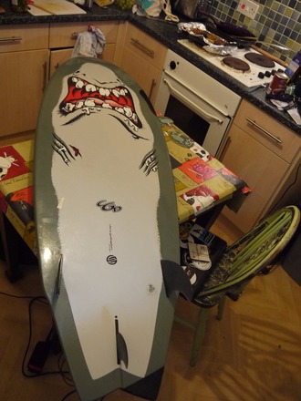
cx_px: 150
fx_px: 371
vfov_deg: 56.8
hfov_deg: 44.2
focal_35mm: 32
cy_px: 200
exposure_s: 1/40
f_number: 3.9
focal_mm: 16
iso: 800
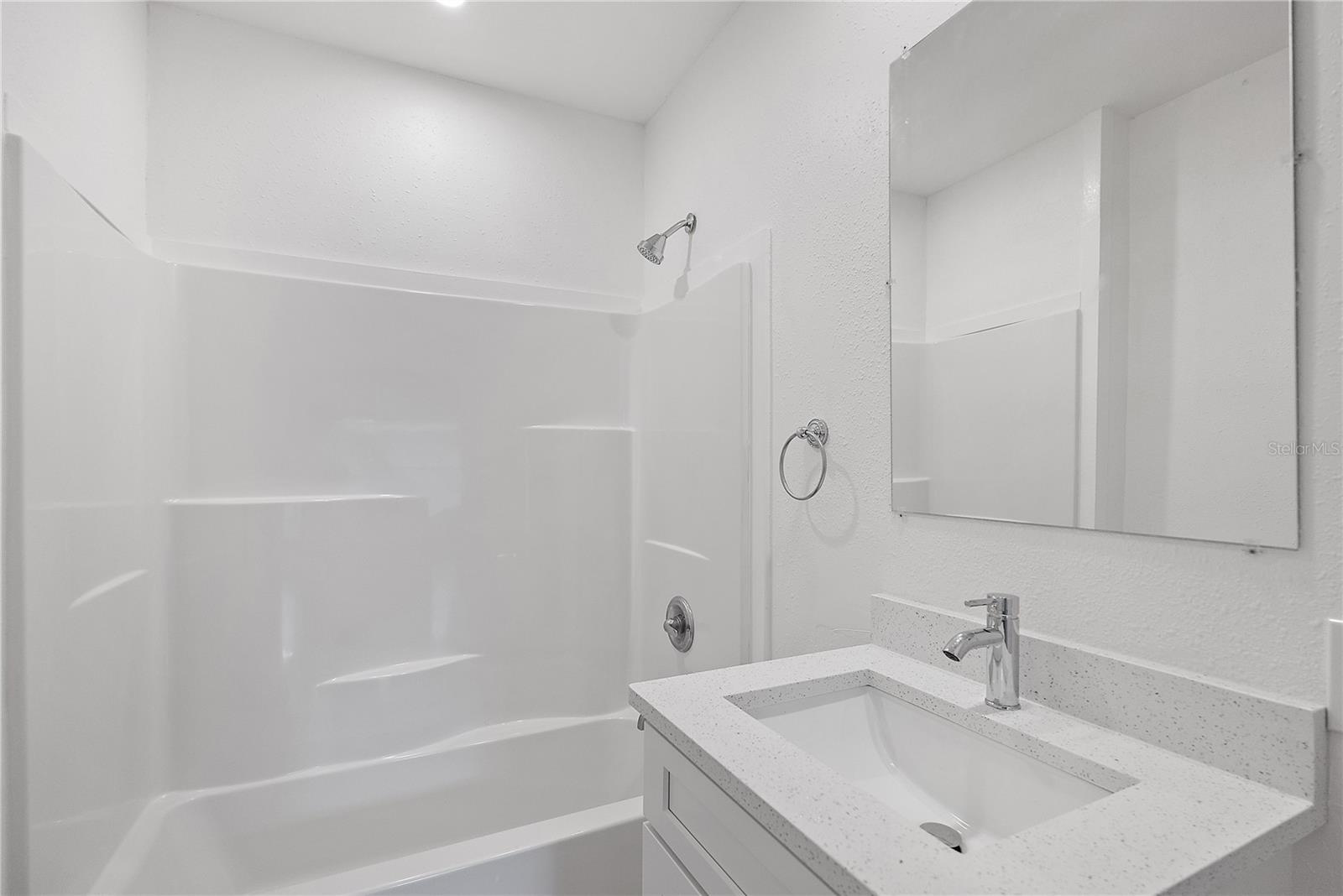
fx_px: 597
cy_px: 448
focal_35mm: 16
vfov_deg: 73.8
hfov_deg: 96.7
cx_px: 672
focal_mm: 16
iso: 1600
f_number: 4
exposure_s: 1/100
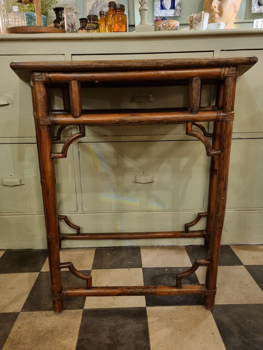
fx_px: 263
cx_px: 132
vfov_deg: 67.3
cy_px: 175
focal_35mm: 26
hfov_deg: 53.1
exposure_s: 1/33
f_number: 1.8
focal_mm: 5.4
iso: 640
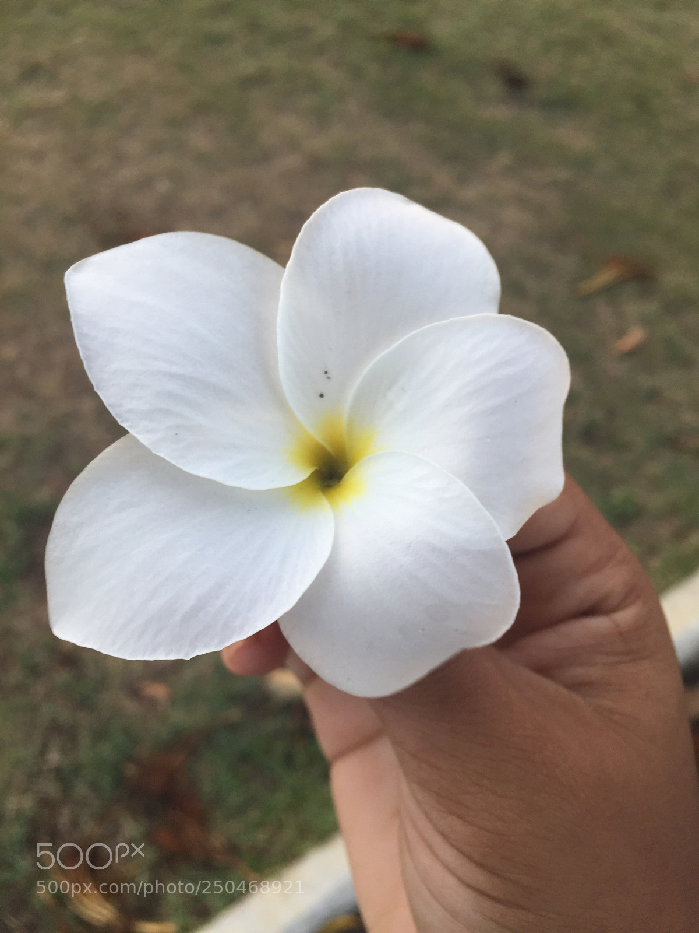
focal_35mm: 29
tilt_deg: -55.5
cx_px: 350
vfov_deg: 61.7
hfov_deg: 48.2
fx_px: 781
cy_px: 466
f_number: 2.2
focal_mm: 4.15
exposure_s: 1/60
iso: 40
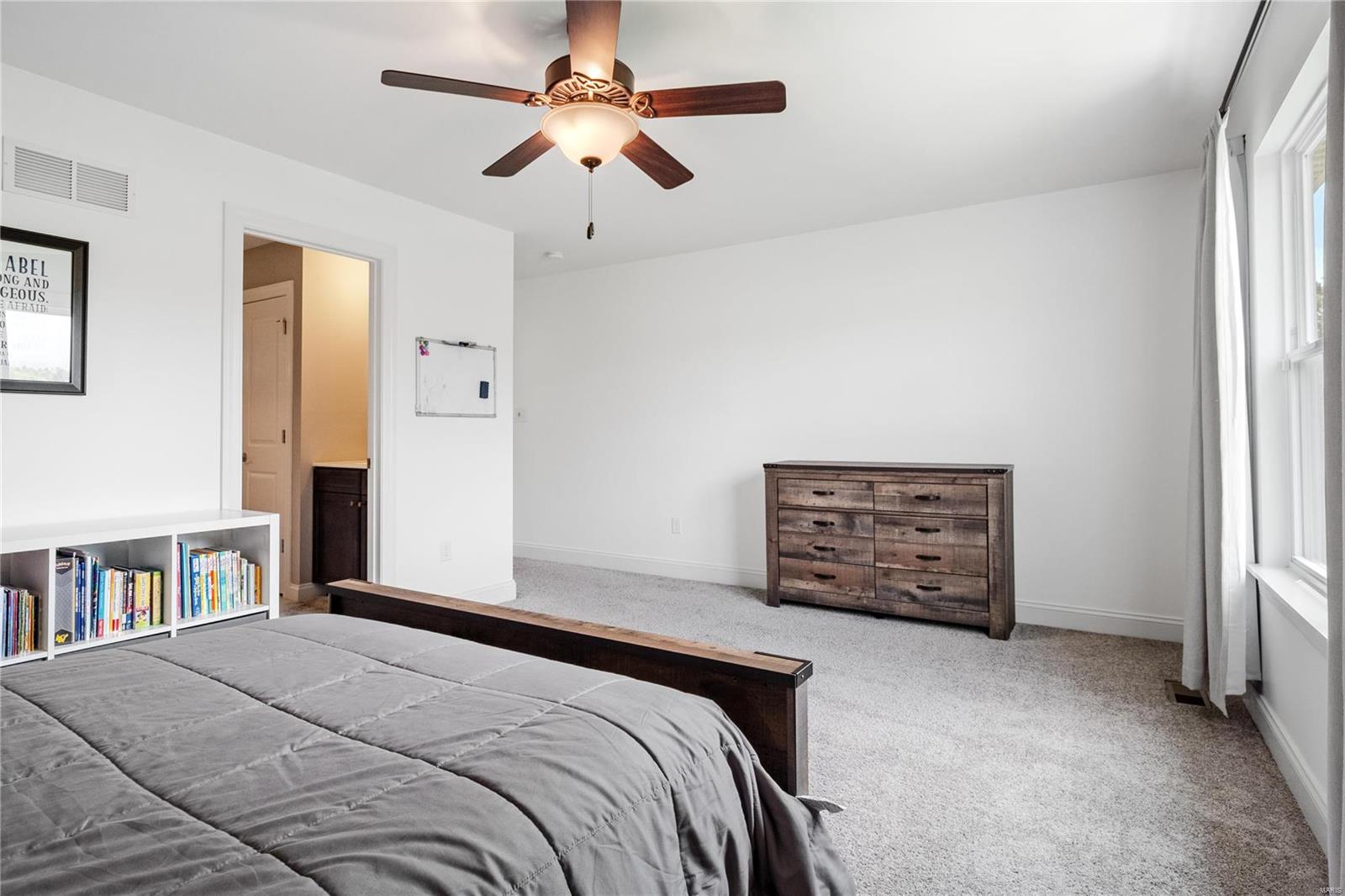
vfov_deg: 67.4
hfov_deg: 90.0
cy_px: 448
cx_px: 672
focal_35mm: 18
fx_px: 672
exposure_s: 1/40
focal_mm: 9
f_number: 8
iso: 400
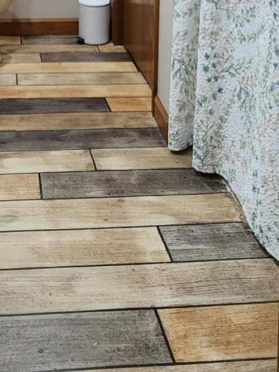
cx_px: 52
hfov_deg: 30.7
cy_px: -104
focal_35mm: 46
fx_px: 494
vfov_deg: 32.0
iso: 400
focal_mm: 2.2
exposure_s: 1/60
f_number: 2.2
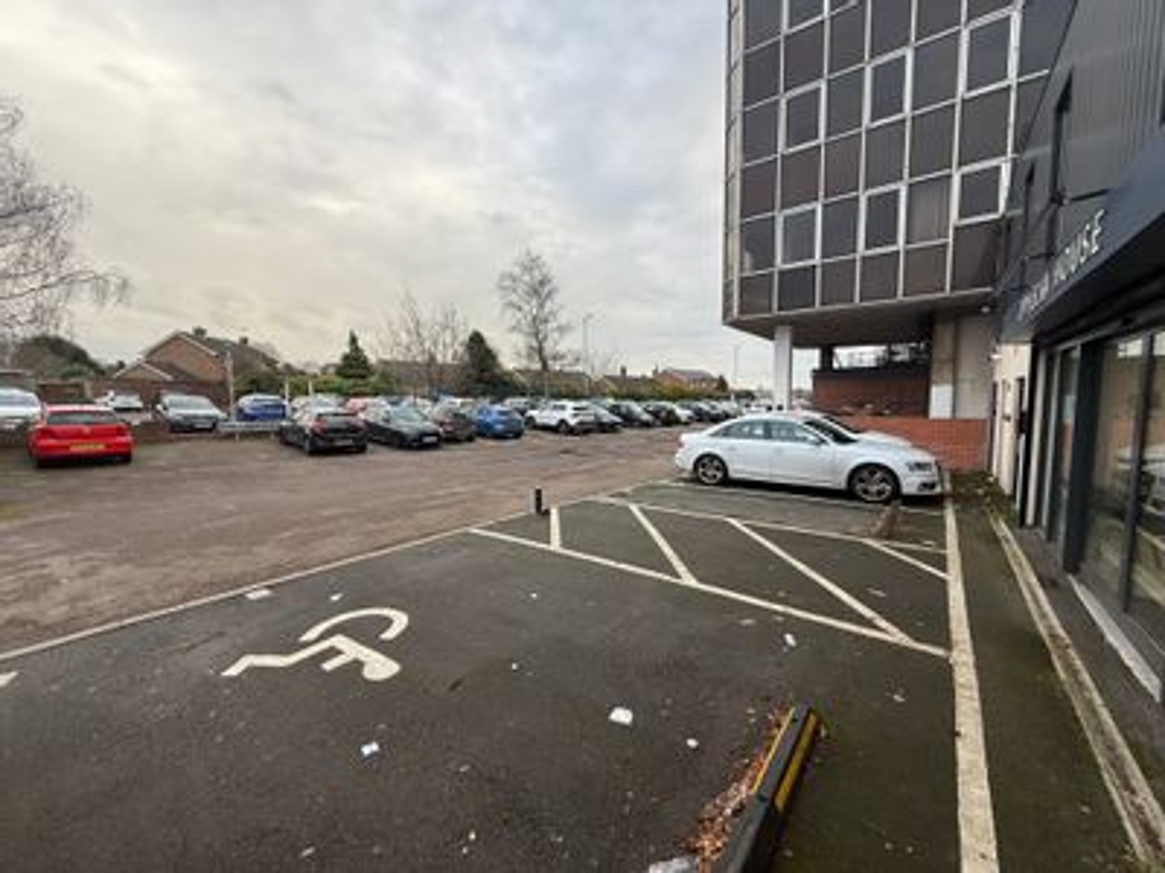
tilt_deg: -3.6
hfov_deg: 102.1
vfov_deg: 85.7
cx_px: 582
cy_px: 436
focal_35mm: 14
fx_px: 471
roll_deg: +0.7
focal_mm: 2.22
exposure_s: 1/163
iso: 50
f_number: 2.2
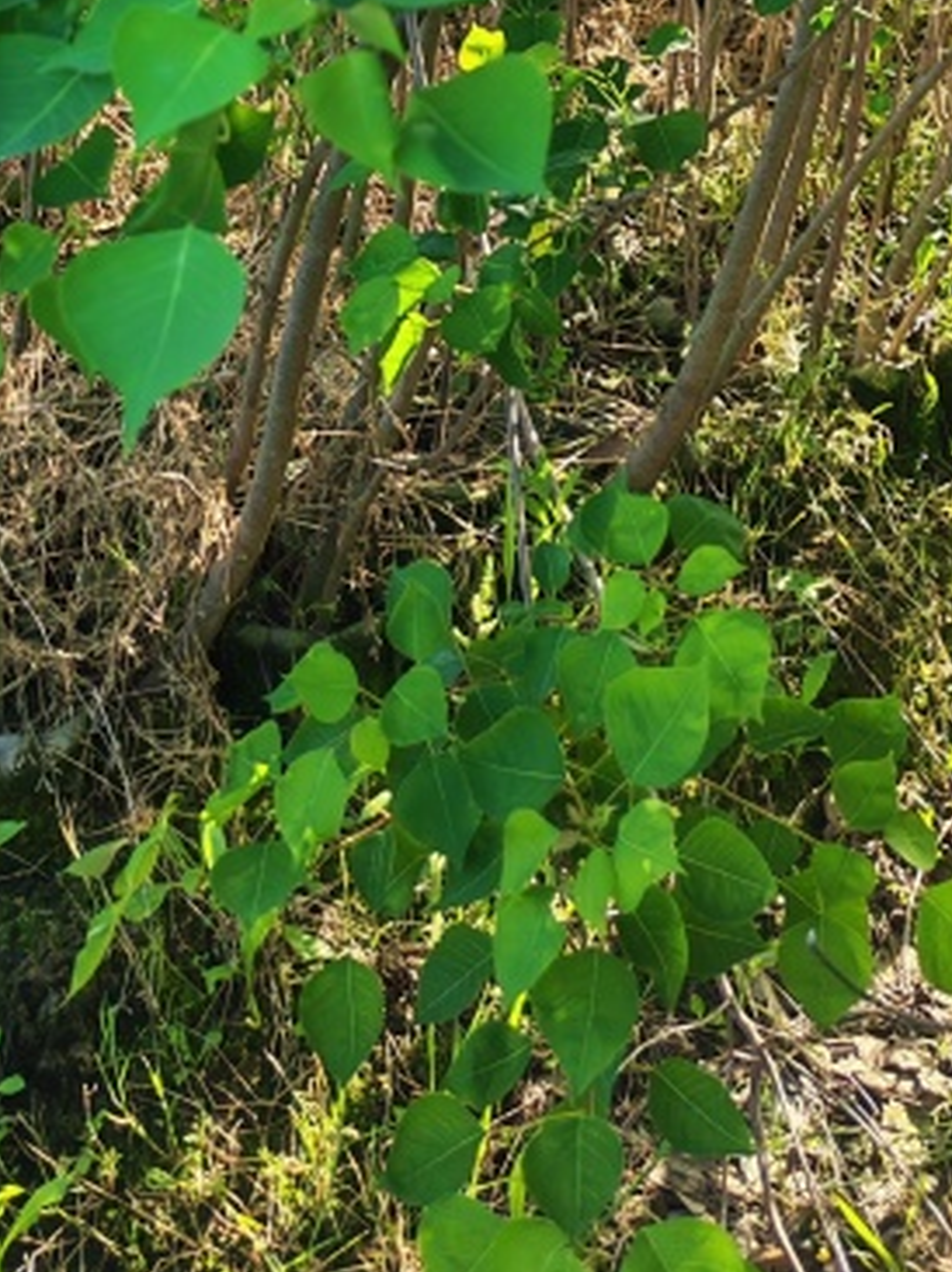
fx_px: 2570
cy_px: -516
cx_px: 358
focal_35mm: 70
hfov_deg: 20.9
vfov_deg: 23.5
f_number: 1.95
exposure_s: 1/190
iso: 50
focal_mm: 5.52
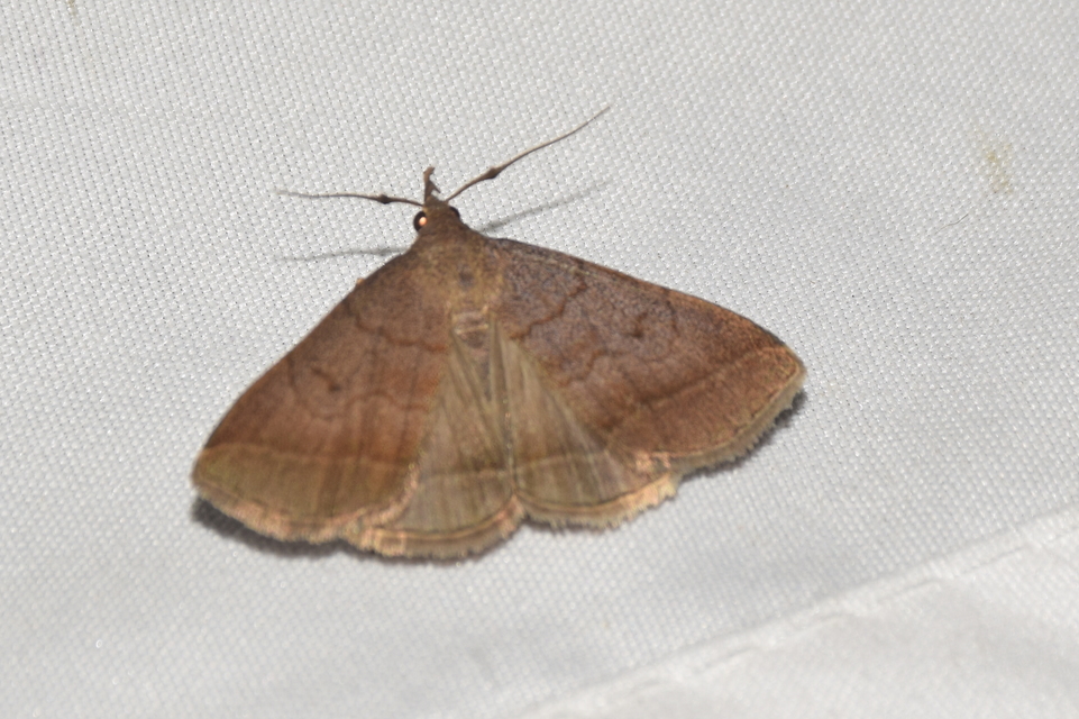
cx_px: 540
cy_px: 360
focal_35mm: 210
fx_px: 6292
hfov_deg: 9.8
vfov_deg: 6.5
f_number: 13
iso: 100
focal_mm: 140
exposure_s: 1/160
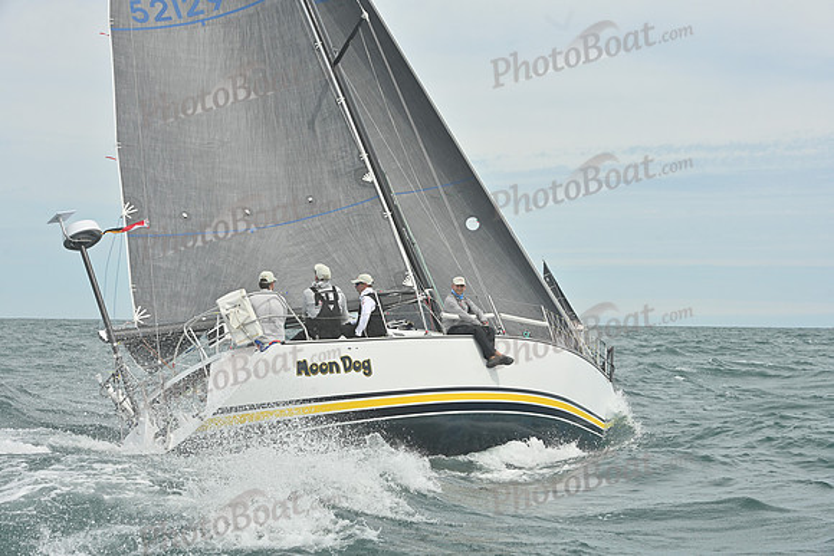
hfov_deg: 28.8
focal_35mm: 70
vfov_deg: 19.5
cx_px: 417
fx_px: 1622
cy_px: 278
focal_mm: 70
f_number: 10
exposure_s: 1/1250
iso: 320
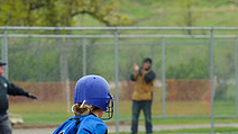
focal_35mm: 444
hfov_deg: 4.9
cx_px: 77
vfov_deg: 2.7
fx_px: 2801
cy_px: 158
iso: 400
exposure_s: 1/750
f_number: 5.6
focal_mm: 155
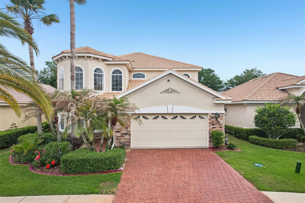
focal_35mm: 22
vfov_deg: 57.2
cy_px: 102
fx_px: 186
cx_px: 152
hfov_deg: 78.6
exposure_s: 1/1250
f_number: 2.8
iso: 400
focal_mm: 8.4
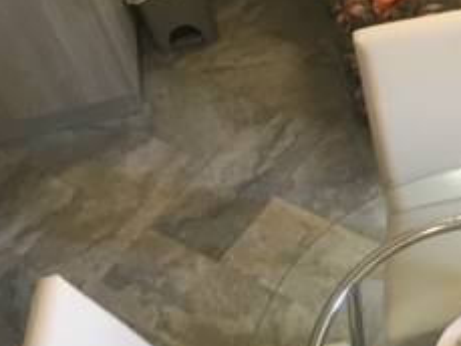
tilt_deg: -45.5
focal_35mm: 81
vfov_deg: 18.1
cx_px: 475
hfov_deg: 23.0
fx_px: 1079
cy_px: 86
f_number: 2.2
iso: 200
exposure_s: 1/33
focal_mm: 4.15
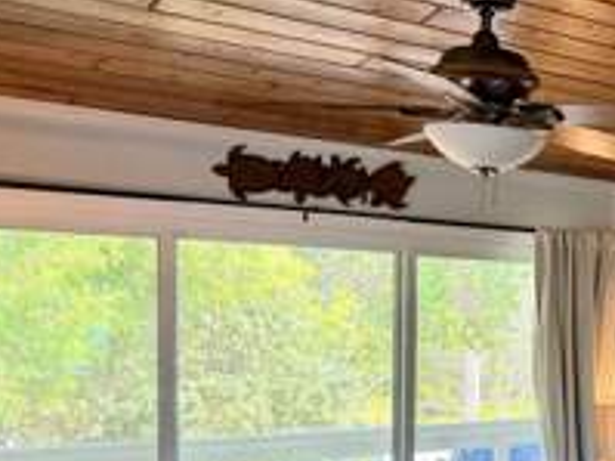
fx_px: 1030
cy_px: 385
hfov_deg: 29.2
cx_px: 717
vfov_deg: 24.7
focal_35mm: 58
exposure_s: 1/182
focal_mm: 6.76
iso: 200
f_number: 1.78
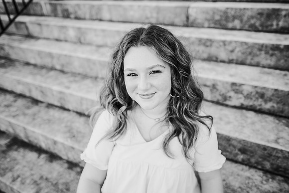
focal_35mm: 24
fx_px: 193
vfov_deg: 53.2
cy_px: 96
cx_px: 144
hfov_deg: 73.7
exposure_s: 1/500
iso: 100
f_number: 2
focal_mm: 24
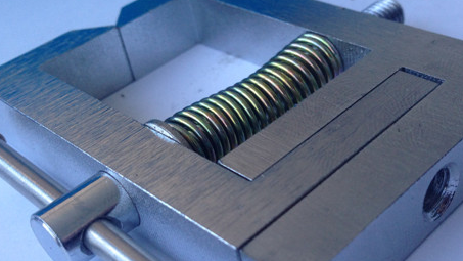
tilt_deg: -38.2
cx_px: 275
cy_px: 180
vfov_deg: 22.1
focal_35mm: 54
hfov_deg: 38.4
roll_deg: +9.9
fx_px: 663
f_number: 2.4
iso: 80
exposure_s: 1/120
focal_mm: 4.12
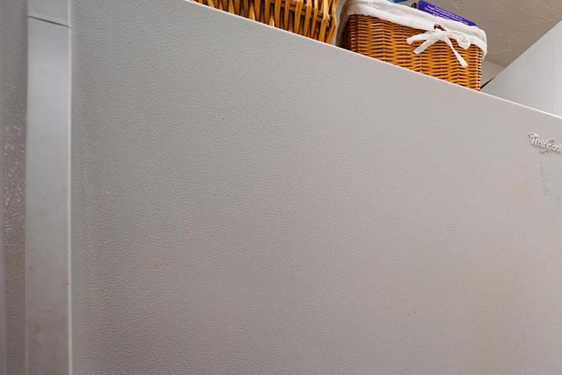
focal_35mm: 34
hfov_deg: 47.8
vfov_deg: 35.5
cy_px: 368
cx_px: 542
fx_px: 531
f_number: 2.8
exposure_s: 1/30
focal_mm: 10
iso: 100
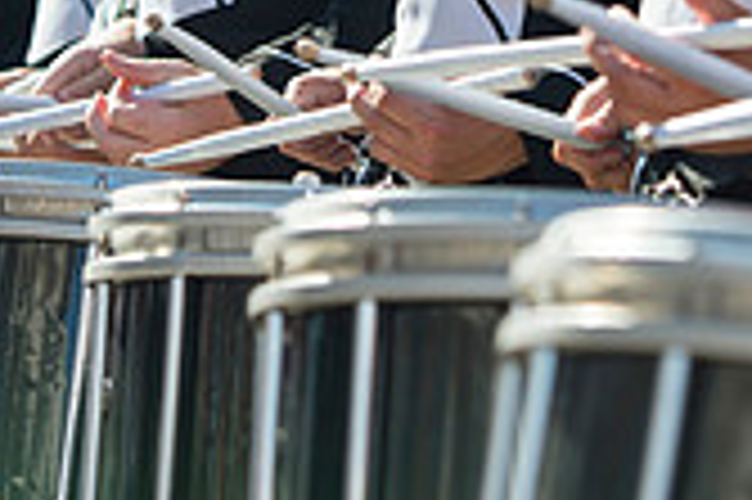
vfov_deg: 3.7
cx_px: 441
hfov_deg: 5.7
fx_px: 7596
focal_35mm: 364
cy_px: -324
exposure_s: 1/1000
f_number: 4.5
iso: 200
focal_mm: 105
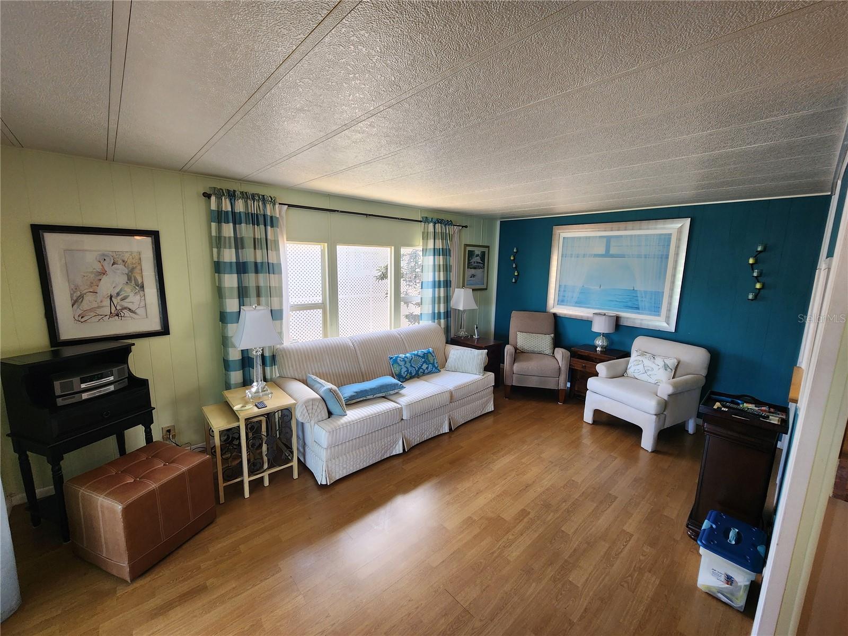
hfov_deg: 106.2
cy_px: 318
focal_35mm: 13
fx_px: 318
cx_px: 424
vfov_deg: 89.9
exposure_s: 1/60
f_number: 2.2
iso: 125
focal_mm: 2.2
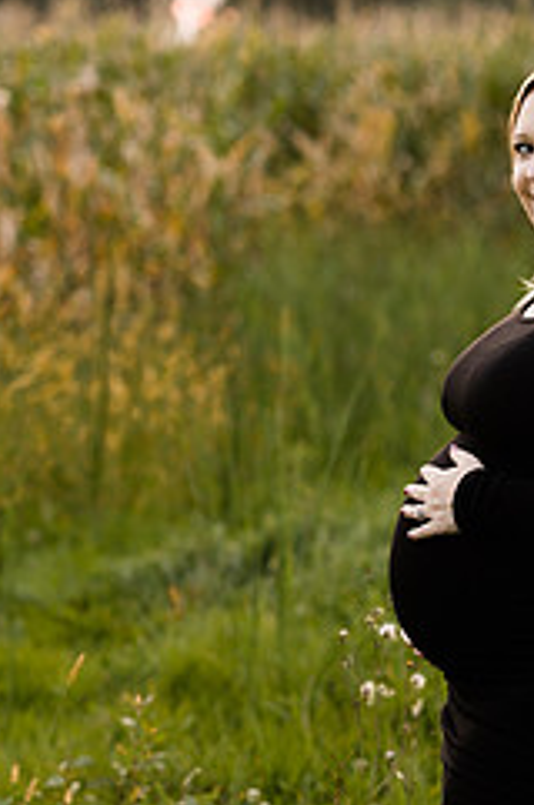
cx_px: 449
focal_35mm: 159
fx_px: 3548
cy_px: 491
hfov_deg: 8.6
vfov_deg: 12.9
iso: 200
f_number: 3.2
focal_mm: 85
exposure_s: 1/320
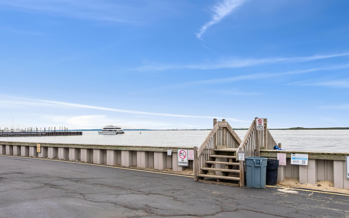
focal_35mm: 32
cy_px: 122
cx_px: 177
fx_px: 304
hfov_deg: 59.6
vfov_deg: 39.4
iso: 640
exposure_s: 1/2500
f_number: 7.1
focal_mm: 30
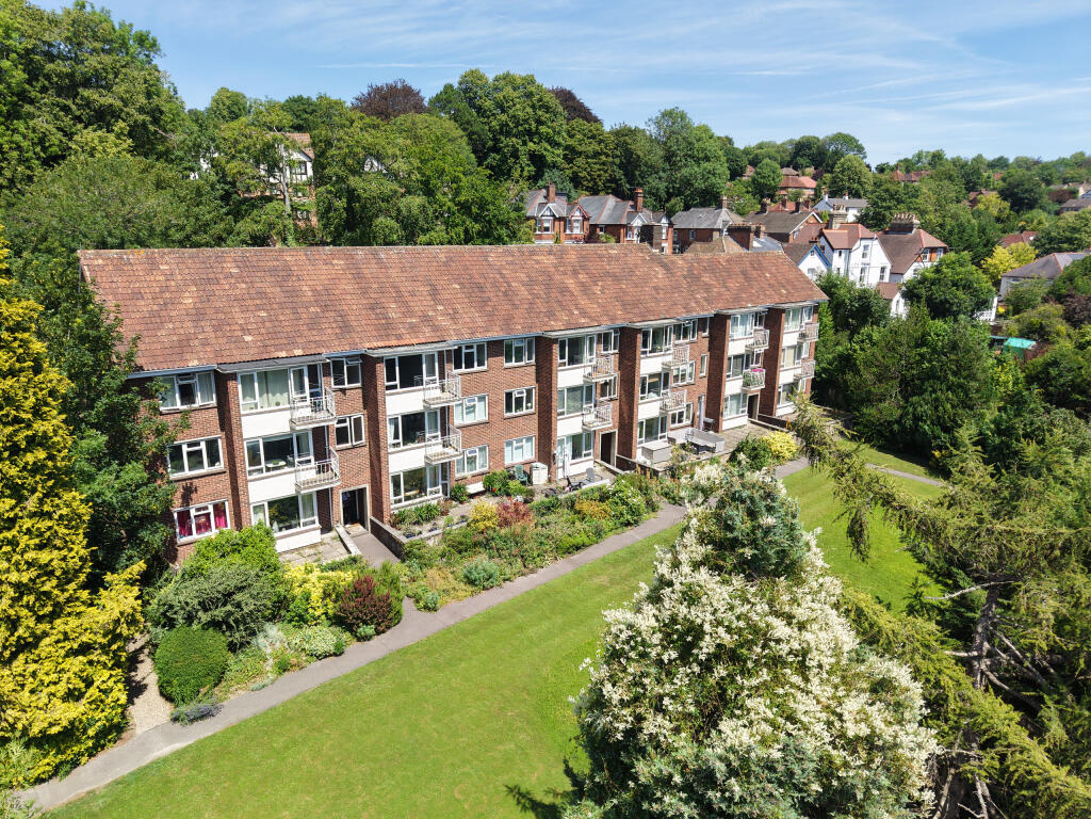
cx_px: 546
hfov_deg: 71.6
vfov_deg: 56.8
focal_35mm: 24
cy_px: 410
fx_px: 756
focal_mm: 8.67
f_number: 1.8
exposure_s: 1/2500
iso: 170
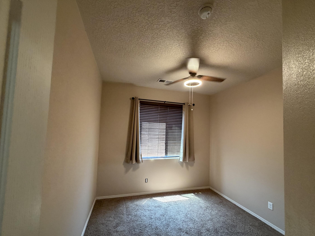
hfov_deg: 98.2
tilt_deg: +3.5
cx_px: 160
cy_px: 126
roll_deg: -1.8
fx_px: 136
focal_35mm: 15
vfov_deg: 81.6
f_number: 2.2
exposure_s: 1/60
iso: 320
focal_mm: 2.22
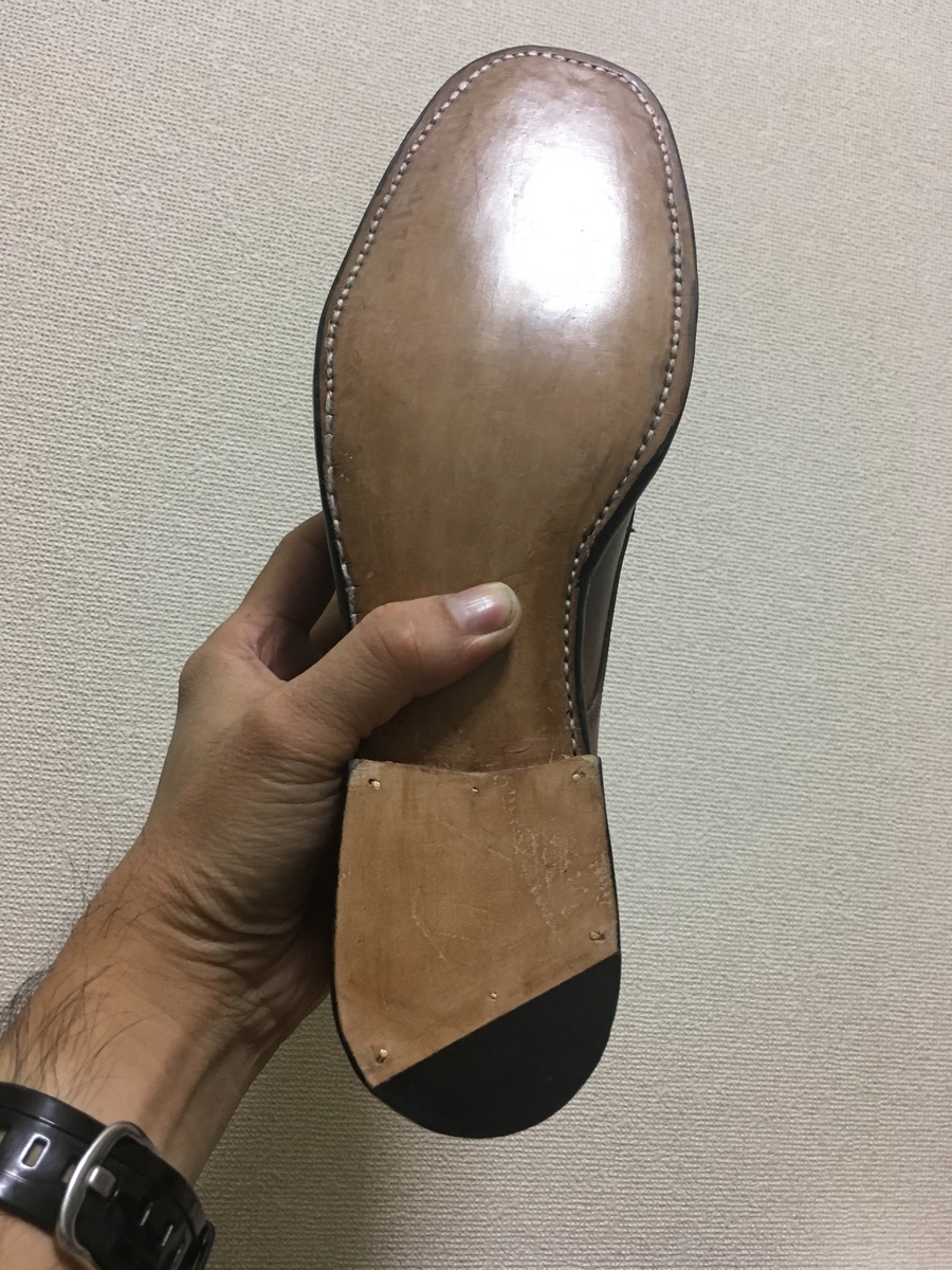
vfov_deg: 61.7
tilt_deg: +6.7
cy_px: 635
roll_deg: -6.5
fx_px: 1063
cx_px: 476
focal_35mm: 29
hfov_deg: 48.2
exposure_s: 1/30
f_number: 2.2
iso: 125
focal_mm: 4.15
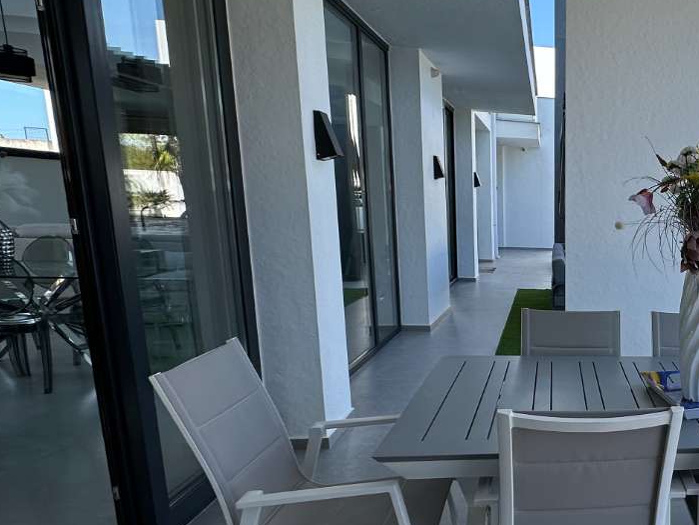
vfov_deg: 46.4
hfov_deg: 50.2
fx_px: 606
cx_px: 678
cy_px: 326
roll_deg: -2.1
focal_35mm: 30
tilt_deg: -11.8
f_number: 2.2
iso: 40
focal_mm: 2.22
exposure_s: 1/587
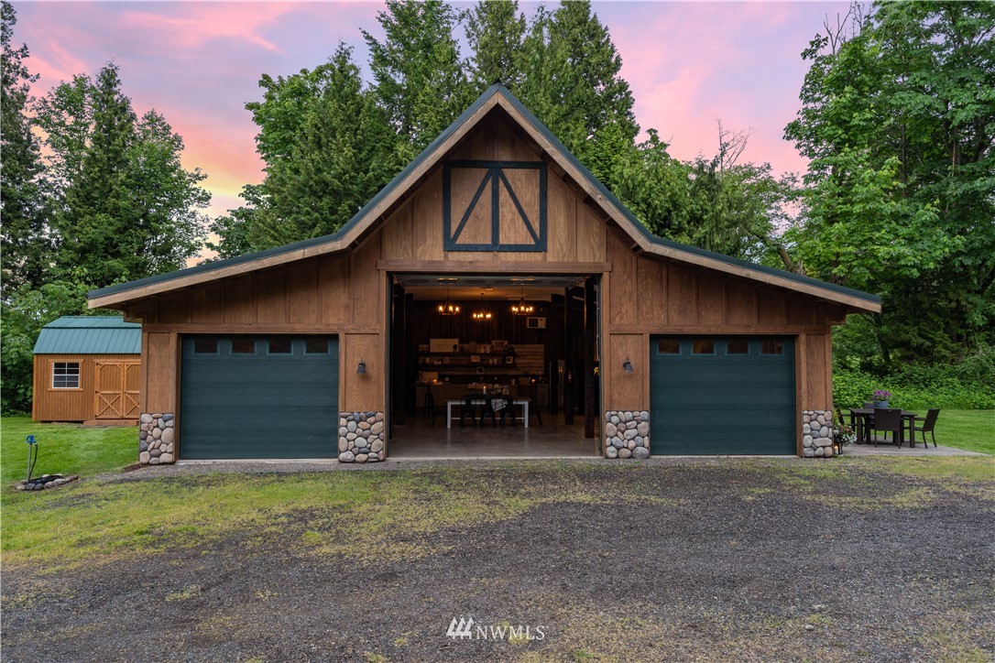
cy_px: 332
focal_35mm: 23
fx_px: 636
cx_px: 498
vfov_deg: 55.1
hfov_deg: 76.1
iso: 200
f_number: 11
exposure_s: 1/4
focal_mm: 23
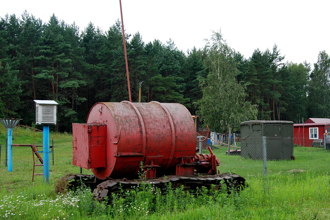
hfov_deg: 49.6
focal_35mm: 39
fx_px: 357
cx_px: 165
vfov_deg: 34.2
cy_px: 110
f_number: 5.6
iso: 110
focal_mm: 26
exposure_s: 1/125
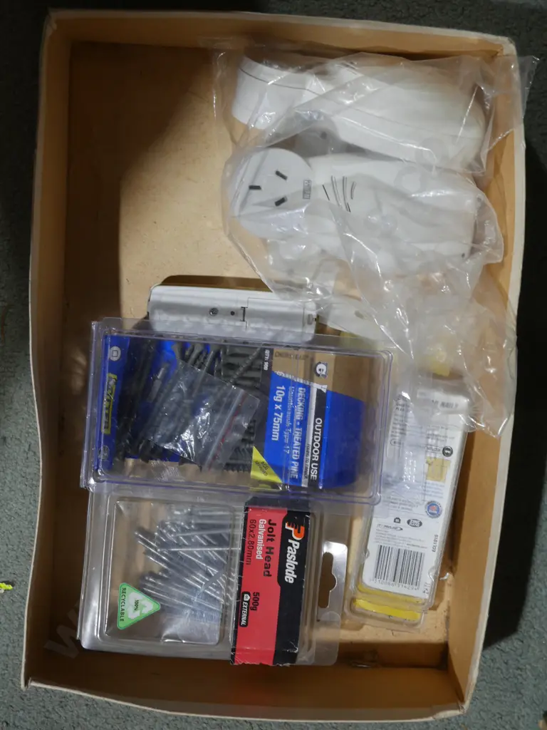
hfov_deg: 27.0
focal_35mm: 54
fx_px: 1138
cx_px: 274
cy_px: 365
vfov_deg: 35.5
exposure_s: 1/60
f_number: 5.3
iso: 640
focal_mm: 27
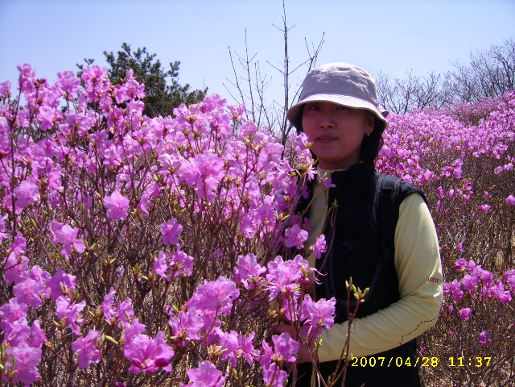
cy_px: 194
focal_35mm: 35
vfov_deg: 40.7
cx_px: 258
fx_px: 521
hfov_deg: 52.6
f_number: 5.8
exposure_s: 1/324
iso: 50
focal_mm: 5.95
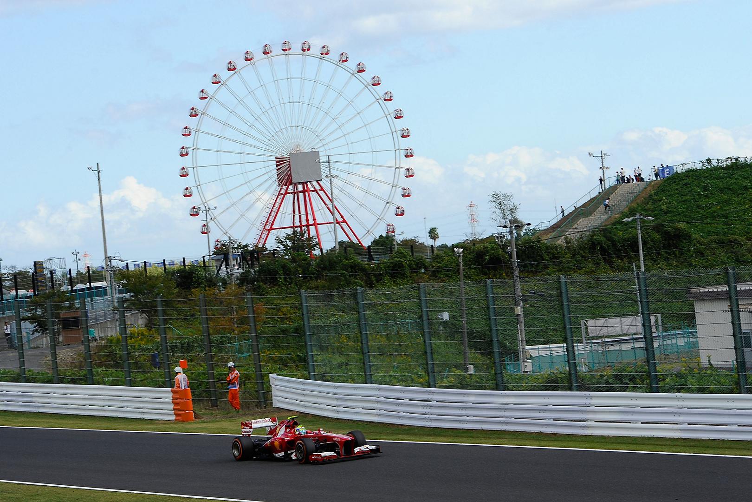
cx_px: 376
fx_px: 2423
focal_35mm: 116
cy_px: 251
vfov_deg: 11.8
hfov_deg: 17.6
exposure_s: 1/800
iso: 400
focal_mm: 116
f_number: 8
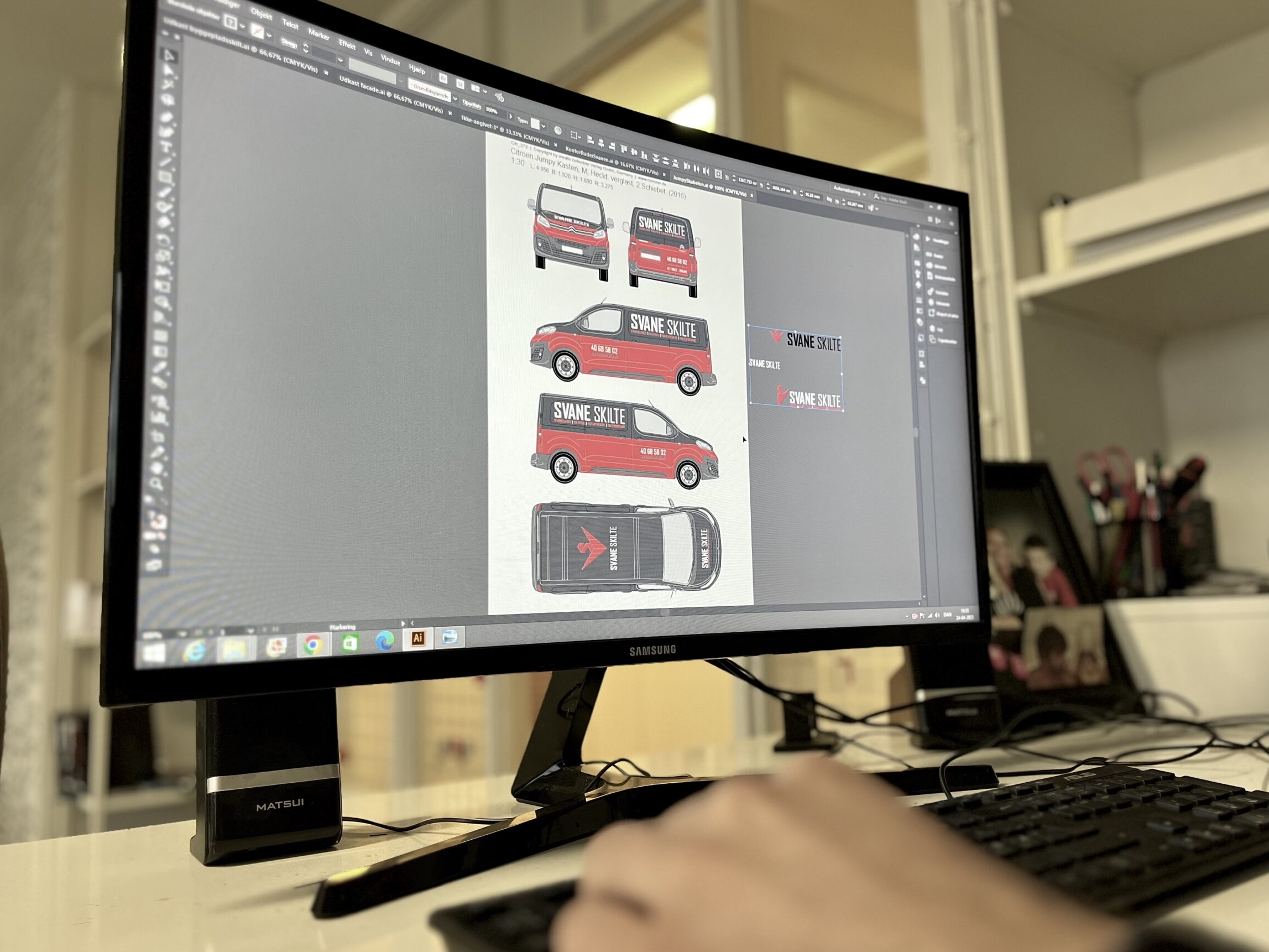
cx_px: 697
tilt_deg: +6.9
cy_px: 469
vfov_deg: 48.2
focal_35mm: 29
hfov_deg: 61.5
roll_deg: +2.3
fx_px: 1063
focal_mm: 5.1
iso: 100
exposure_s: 1/50
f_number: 1.6
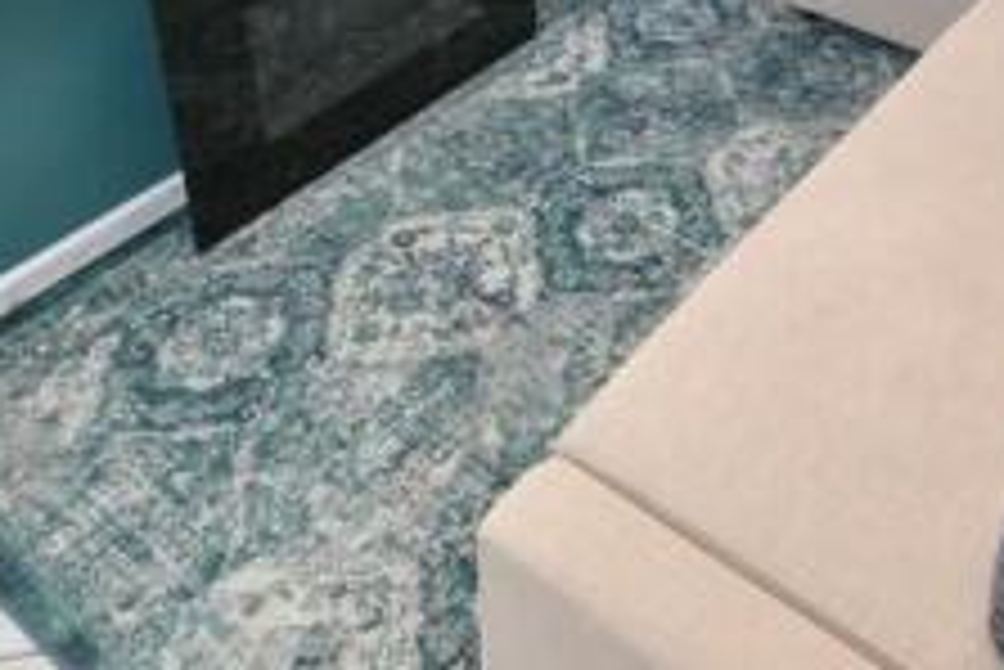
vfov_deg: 25.3
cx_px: 813
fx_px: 1228
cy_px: -254
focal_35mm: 44
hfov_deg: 42.4
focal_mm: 10
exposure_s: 1/125
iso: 400
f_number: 5.6
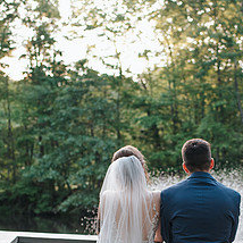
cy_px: 246
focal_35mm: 95
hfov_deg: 18.2
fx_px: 754
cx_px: 171
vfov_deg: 17.8
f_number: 2.8
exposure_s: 1/400
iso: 450
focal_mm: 35
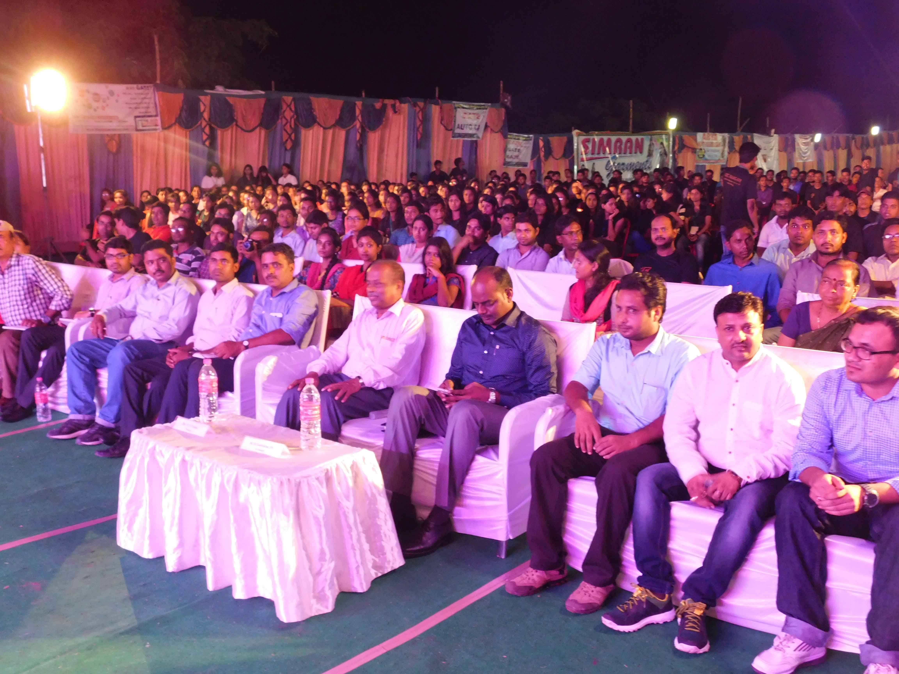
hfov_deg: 51.4
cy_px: 337
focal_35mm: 36
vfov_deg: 39.7
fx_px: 935
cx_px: 450
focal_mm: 6.3
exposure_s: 1/8
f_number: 3.5
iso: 400
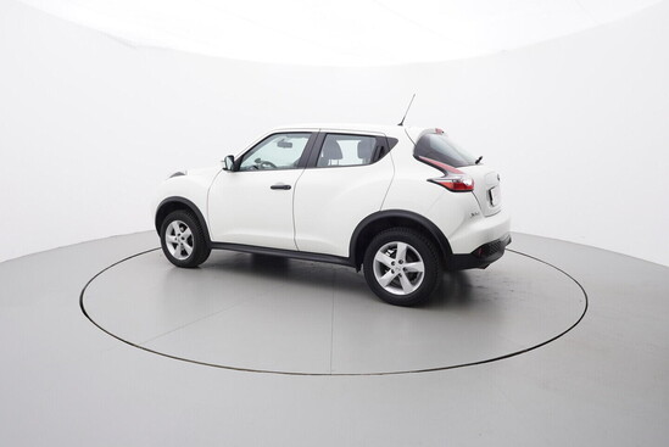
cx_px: 334
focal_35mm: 22
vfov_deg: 56.2
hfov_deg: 77.3
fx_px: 418
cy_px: 224
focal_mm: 15
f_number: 5
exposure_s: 1/80
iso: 200
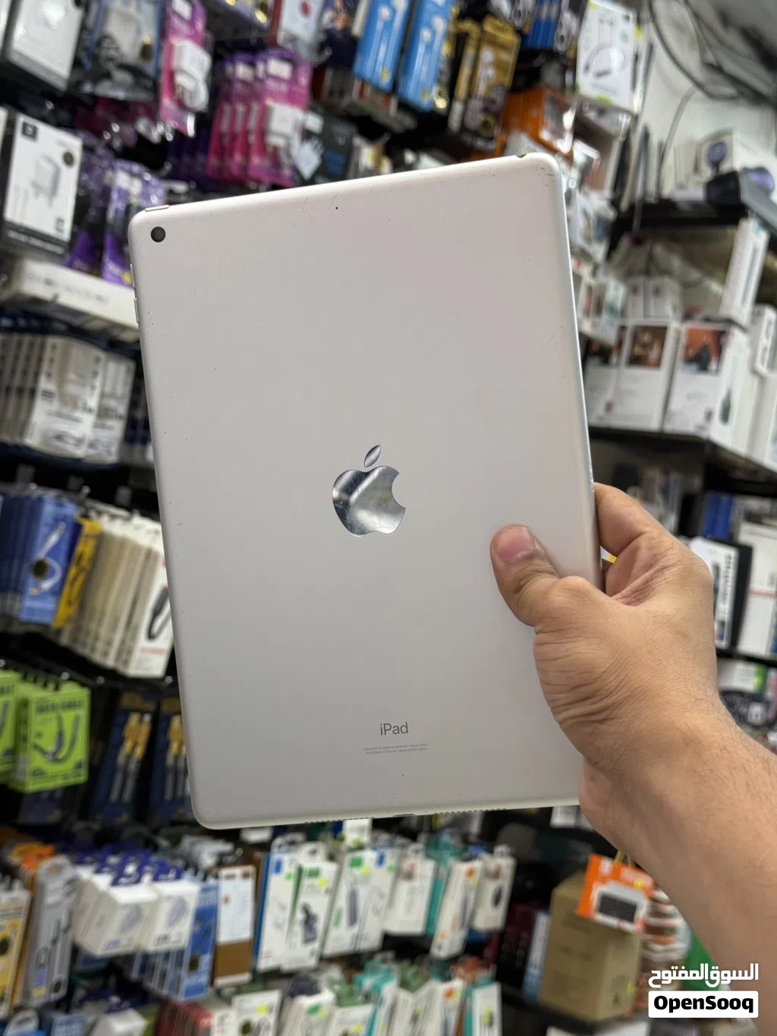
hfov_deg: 30.3
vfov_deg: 39.7
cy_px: 518
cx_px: 388
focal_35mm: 48
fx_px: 1436
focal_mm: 6.76
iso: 50
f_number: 1.78
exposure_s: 1/190
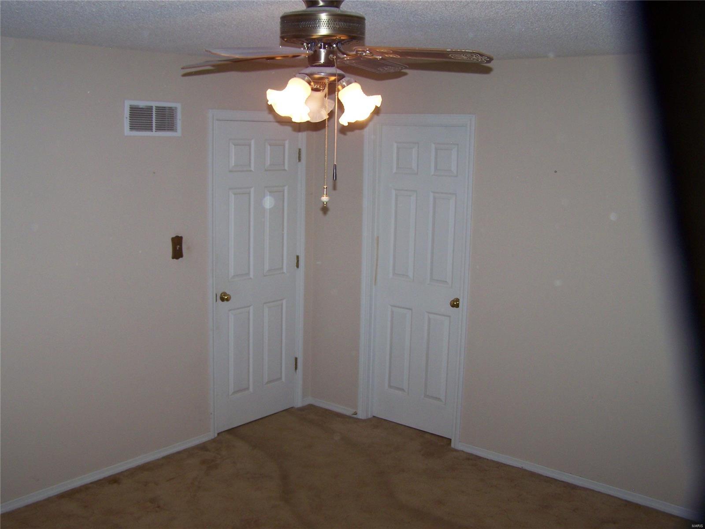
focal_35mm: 38
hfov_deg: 49.0
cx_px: 352
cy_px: 264
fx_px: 774
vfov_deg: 37.7
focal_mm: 6.3
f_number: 2.8
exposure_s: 1/60
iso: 80
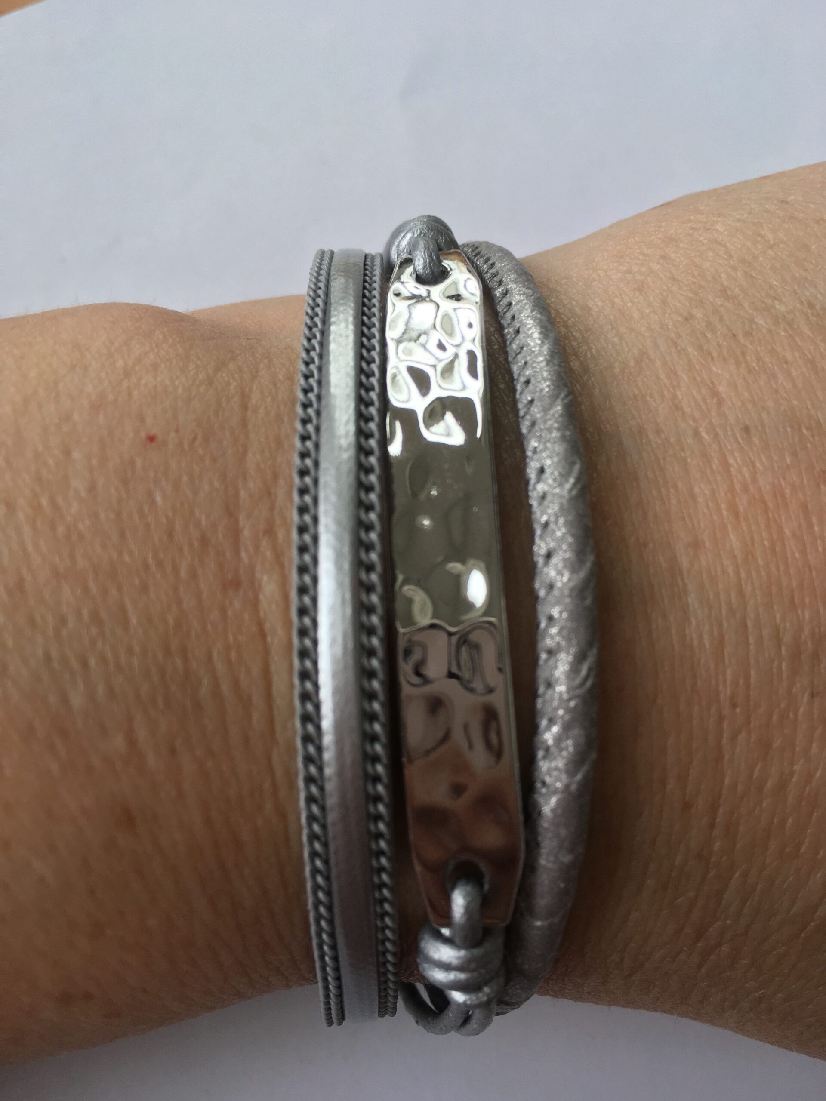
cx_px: 413
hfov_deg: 48.2
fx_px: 923
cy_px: 550
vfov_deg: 61.7
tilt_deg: -72.1
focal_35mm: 29
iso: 32
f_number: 2.2
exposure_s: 1/100
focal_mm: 4.15
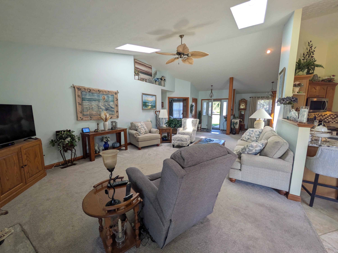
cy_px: 126
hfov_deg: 102.1
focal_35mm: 14
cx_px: 169
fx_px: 137
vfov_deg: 85.7
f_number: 2.2
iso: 77
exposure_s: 1/120
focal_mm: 1.83
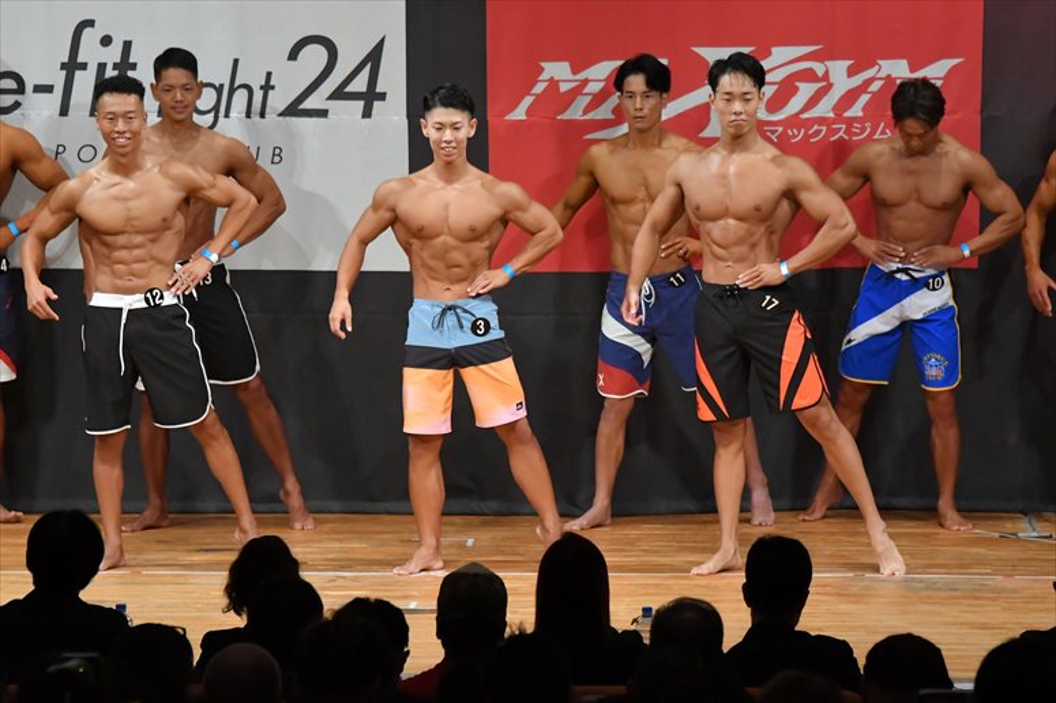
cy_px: 352
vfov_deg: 6.1
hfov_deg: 9.2
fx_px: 6597
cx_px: 528
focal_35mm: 225
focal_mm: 150
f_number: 5.6
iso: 7200
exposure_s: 1/400
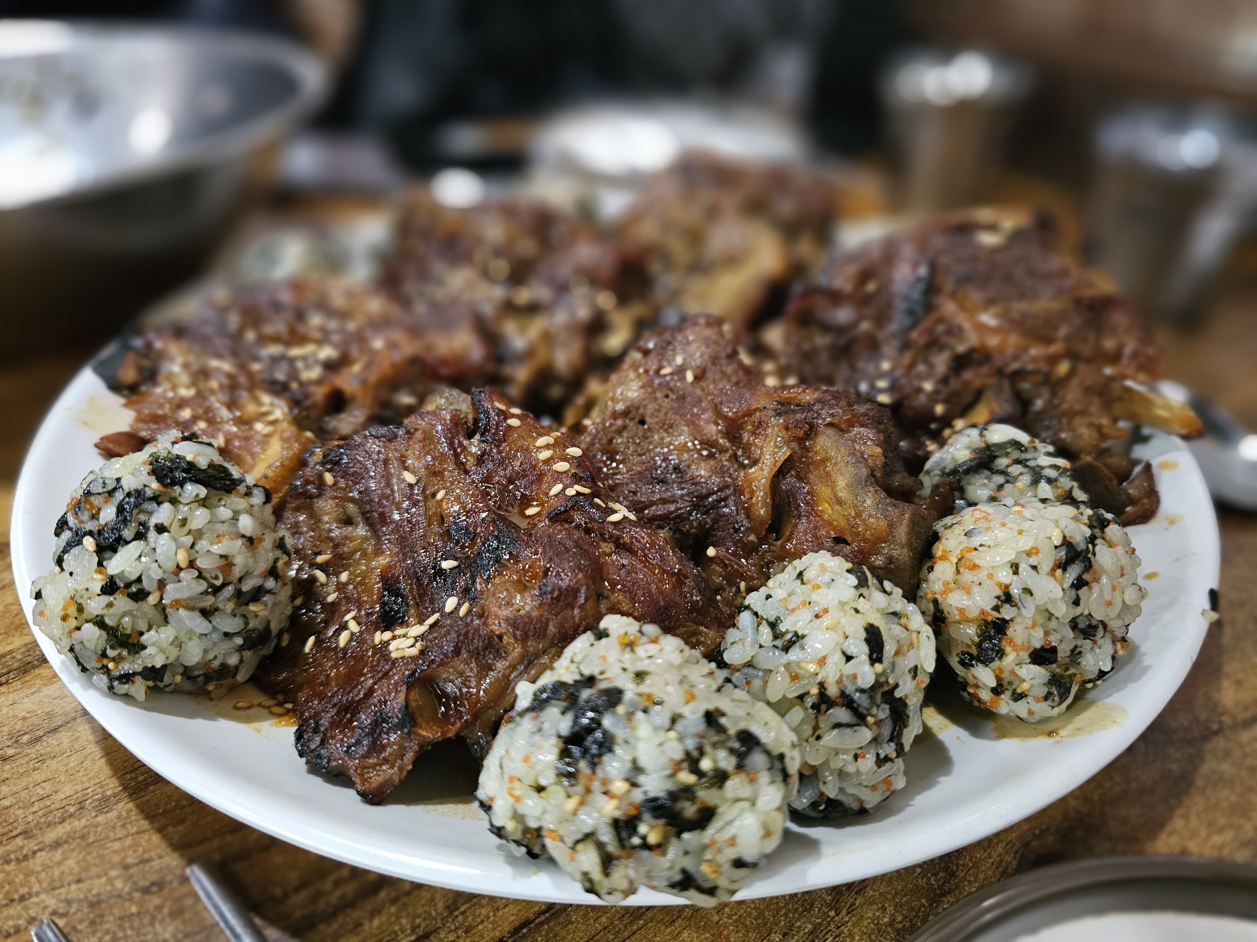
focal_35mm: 23
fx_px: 835
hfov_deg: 73.9
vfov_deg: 58.9
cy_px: 471
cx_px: 628
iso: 800
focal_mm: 6.3
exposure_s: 1/24
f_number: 1.7
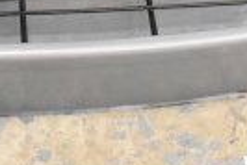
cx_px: 76
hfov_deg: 14.2
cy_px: -175
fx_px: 991
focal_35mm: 144
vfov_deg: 8.9
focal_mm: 21
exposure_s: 1/30
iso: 7200
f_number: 3.8
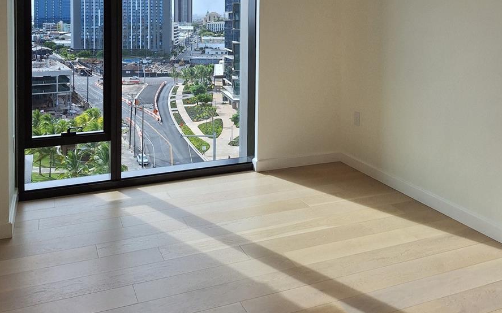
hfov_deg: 58.2
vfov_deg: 36.0
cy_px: 31
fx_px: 451
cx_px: 252
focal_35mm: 33
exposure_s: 1/1143
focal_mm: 5.54
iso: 40
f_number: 1.8
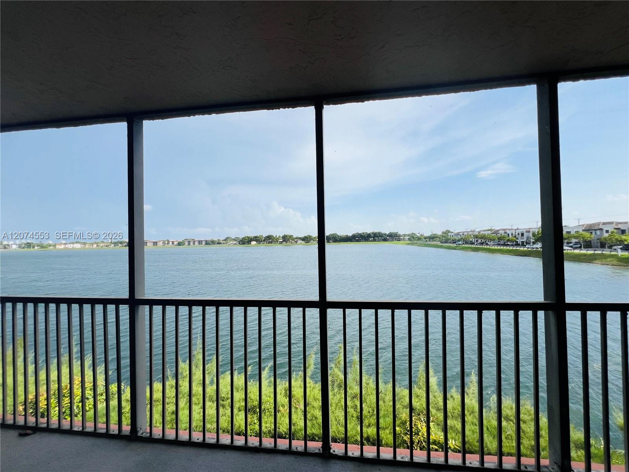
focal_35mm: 13
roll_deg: +1.9
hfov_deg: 106.2
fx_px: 236
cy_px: 236
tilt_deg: +1.0
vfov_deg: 89.9
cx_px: 314
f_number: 1.8
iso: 32
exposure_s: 1/1553
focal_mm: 1.57
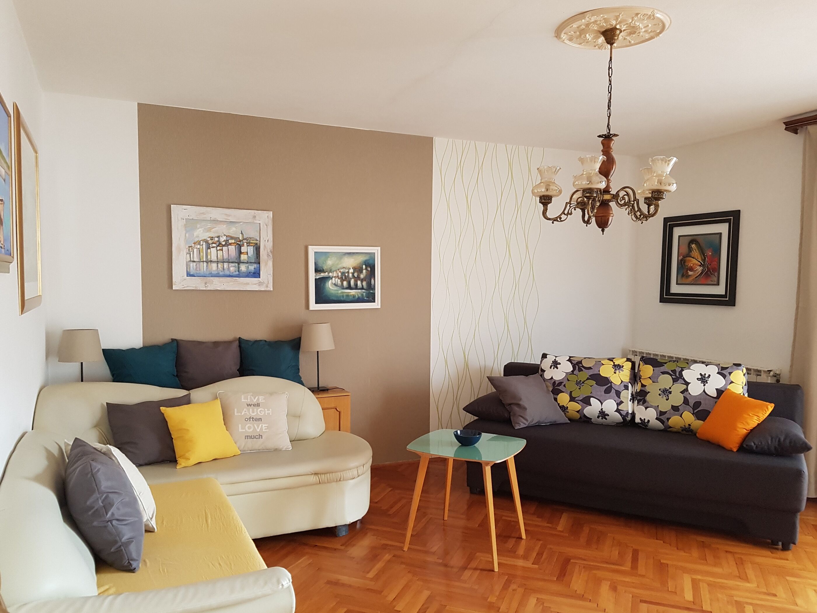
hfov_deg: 67.3
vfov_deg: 53.0
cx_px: 408
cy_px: 306
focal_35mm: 26
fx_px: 614
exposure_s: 1/50
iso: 200
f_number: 1.7
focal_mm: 4.2
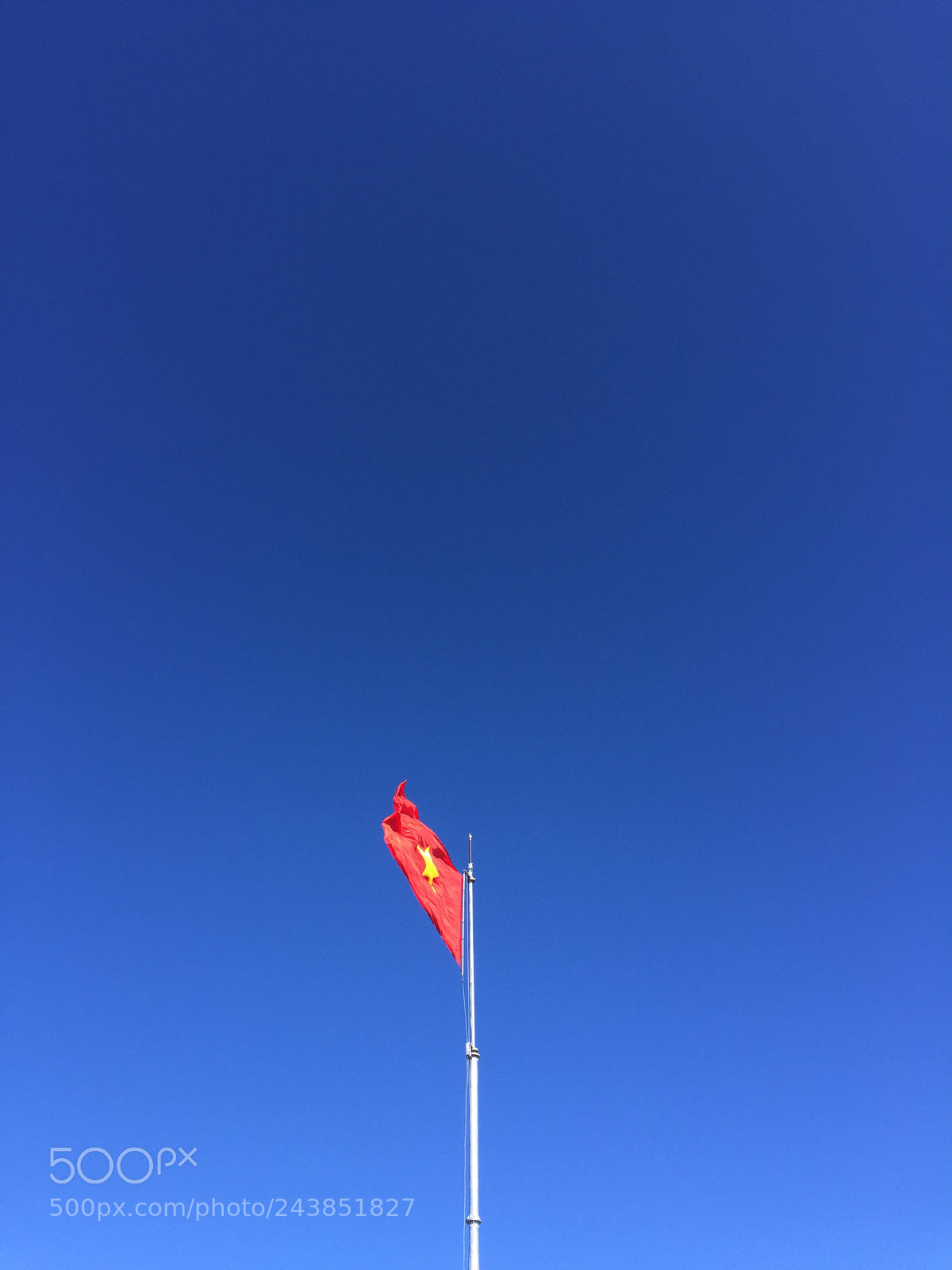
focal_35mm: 29
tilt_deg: +49.2
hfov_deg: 48.2
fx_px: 1063
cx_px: 476
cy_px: 635
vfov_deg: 61.7
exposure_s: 1/1041
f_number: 2.2
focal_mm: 4.15
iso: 32
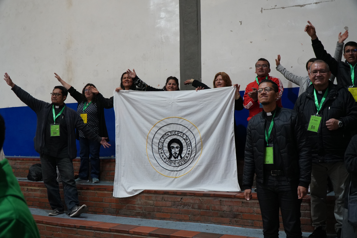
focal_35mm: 34
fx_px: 342
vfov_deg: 38.4
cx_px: 178
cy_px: 119
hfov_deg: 55.1
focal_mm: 23
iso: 1600
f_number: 4
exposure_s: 1/160
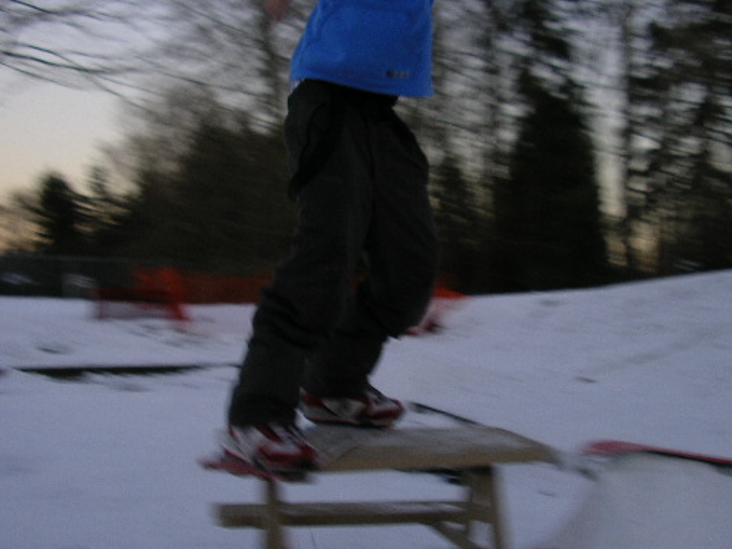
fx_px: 1036
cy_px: 266
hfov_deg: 38.9
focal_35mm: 49
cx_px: 391
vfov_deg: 29.7
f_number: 2.9
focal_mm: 5.8
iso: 50
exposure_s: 1/60
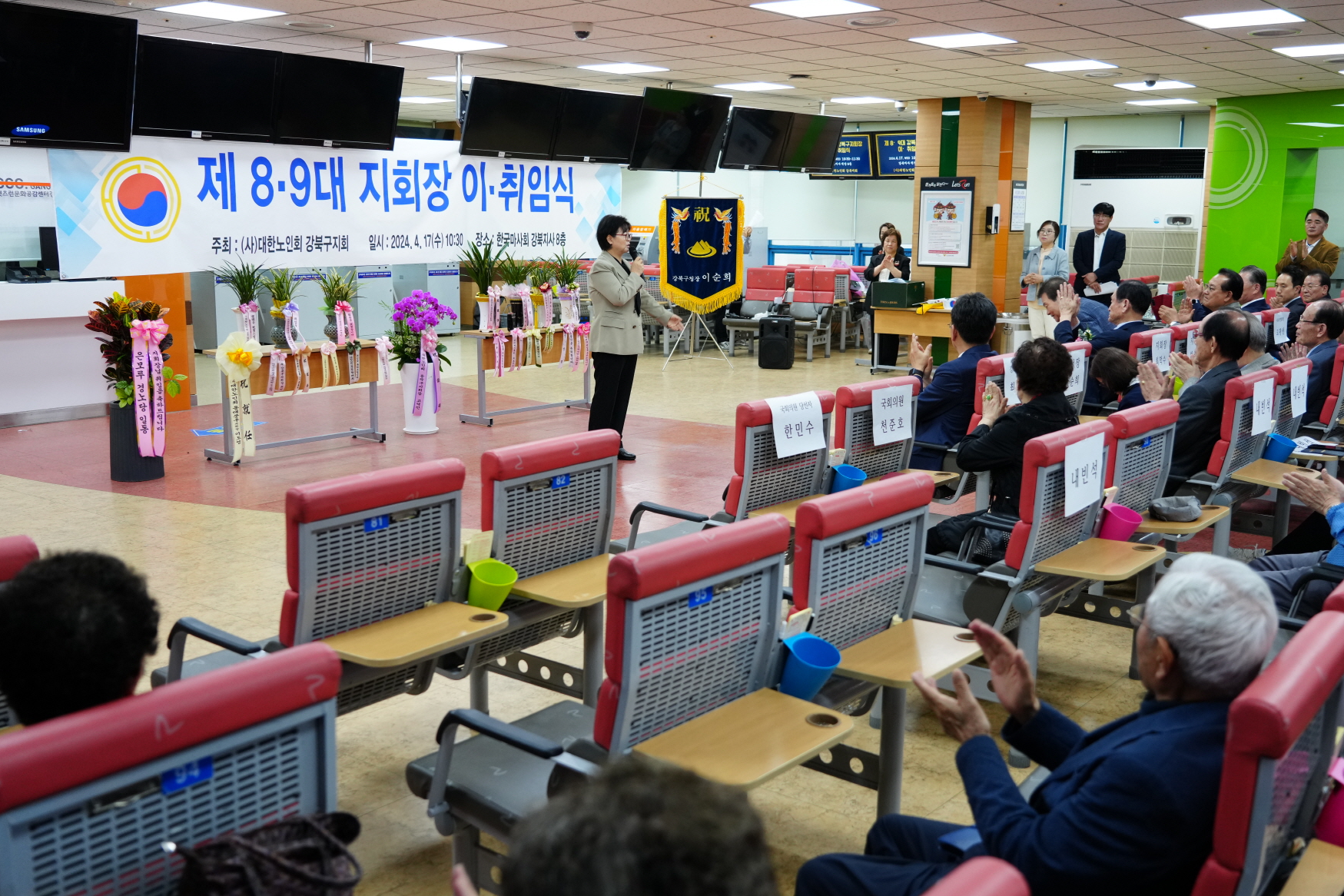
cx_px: 689
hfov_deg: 54.4
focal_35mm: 35
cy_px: 443
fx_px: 1307
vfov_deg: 37.9
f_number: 4
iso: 1600
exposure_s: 1/160
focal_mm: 34
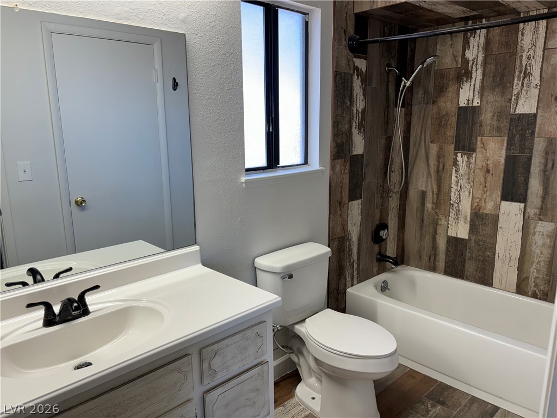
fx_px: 418
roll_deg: -0.1
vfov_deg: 53.1
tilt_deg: -12.5
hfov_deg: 67.3
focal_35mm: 26
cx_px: 278
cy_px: 209
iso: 64
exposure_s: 1/120
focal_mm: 5.96
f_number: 1.6
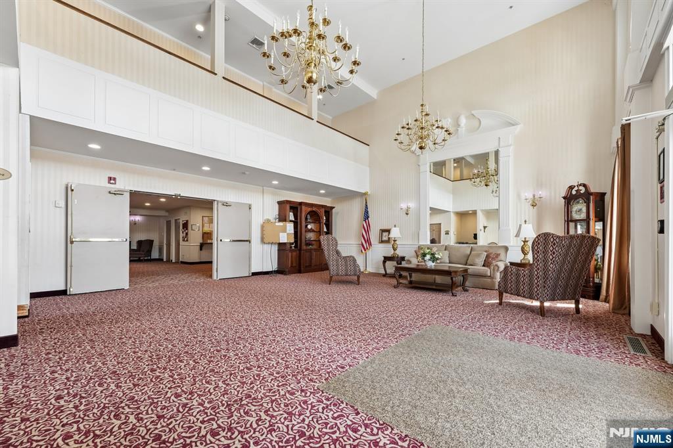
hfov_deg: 104.3
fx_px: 262
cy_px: 224
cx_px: 336
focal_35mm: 14
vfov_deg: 81.2
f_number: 7.1
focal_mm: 14
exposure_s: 1/20
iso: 250
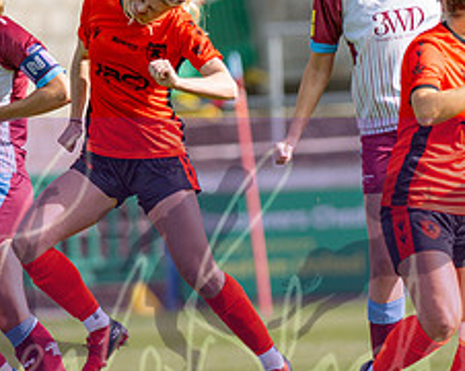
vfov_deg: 1.8
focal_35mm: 843
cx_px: 316
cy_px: 95
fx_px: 11582
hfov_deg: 2.3
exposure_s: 1/3200
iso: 200
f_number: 2.8
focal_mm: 300
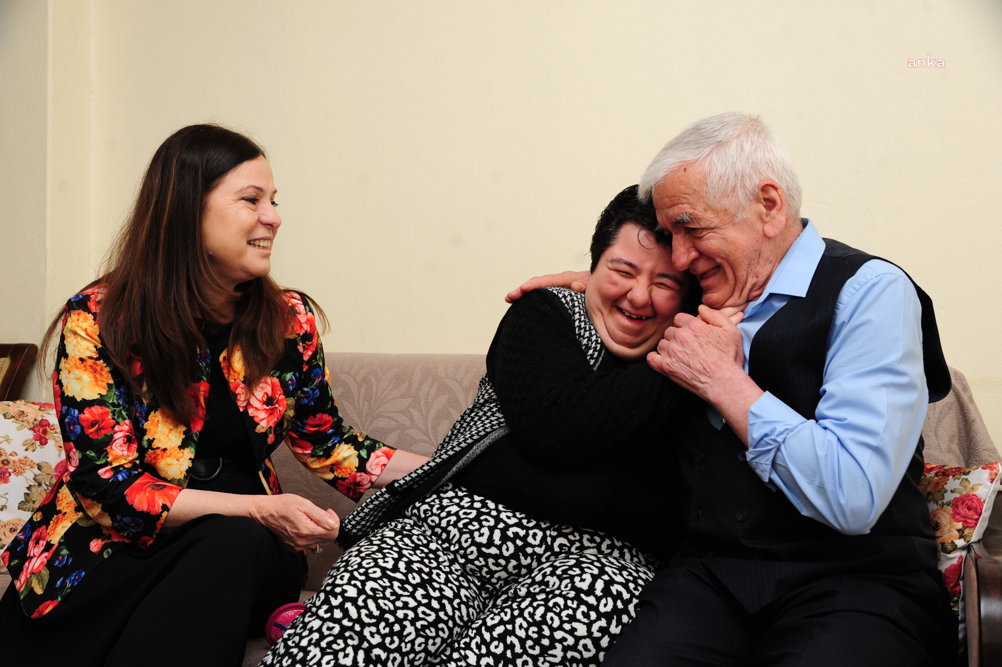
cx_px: 501
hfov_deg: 46.4
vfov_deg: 31.9
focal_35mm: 42
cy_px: 334
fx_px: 1168
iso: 1000
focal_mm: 42
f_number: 5
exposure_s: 1/100
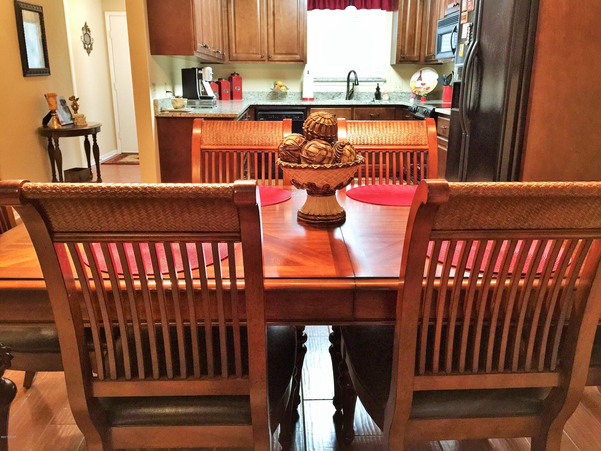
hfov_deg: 61.7
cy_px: 226
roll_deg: -0.8
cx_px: 300
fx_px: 503
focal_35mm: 29
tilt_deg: -16.8
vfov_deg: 48.2
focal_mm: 4.15
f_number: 2.2
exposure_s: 1/10
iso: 100
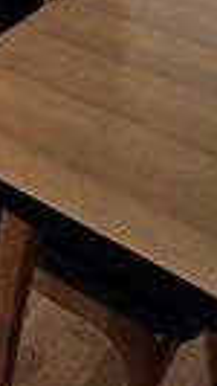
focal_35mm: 64
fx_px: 653
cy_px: -241
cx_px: -367
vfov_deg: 23.5
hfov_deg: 12.5
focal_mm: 2.2
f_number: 2.2
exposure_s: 1/50
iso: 64
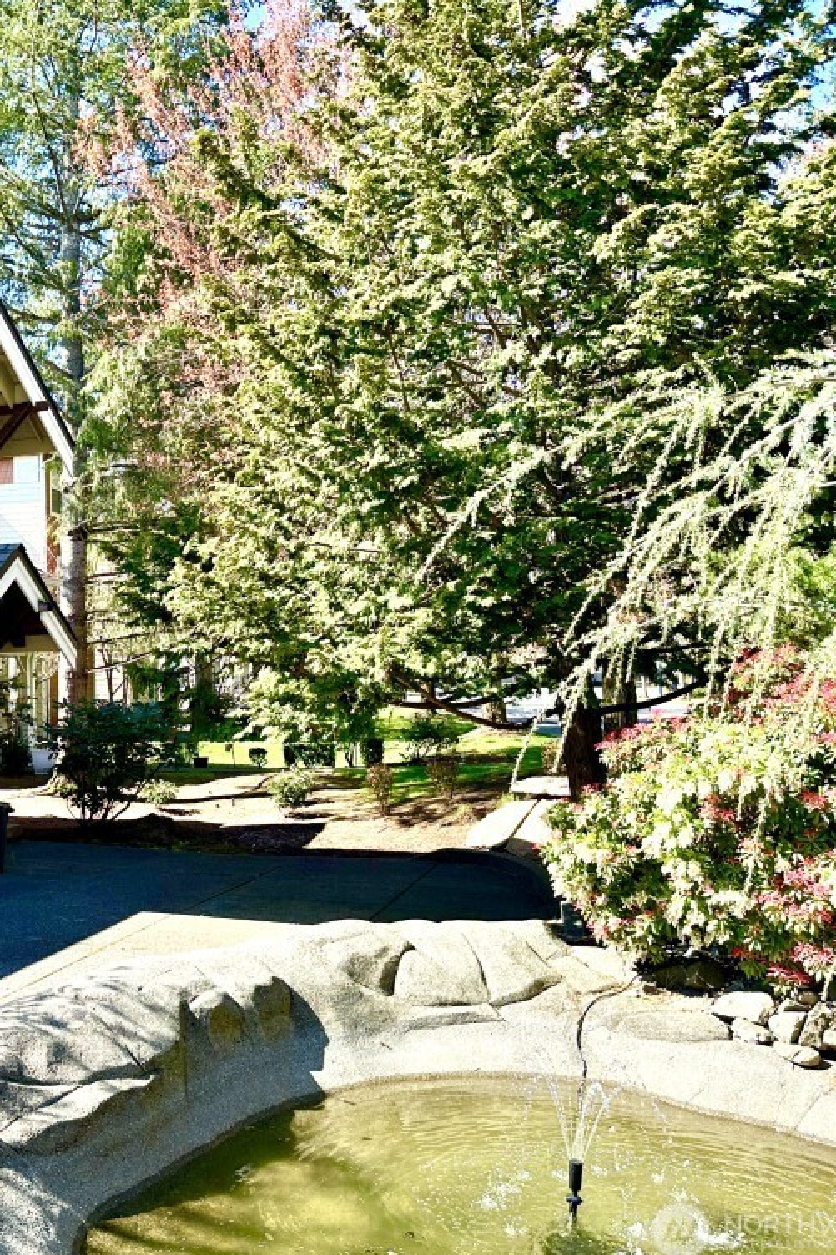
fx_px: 1185
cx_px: 87
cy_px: 639
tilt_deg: +2.4
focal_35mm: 34
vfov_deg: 55.8
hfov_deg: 36.5
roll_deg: +0.6
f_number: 1.78
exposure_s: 1/910
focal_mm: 6.86
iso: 80
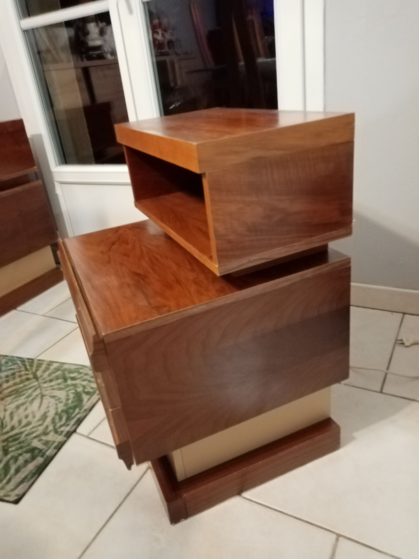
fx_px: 420
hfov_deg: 53.1
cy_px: 280
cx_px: 210
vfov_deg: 67.3
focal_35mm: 26
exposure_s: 1/16.7
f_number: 1.8
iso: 1293
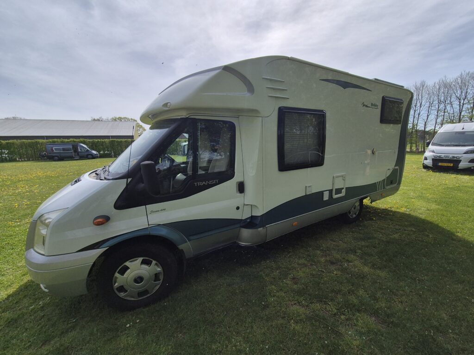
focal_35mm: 13
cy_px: 178
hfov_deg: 106.2
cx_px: 237
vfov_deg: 89.9
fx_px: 178
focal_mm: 2.2
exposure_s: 1/3904
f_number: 2.2
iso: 50
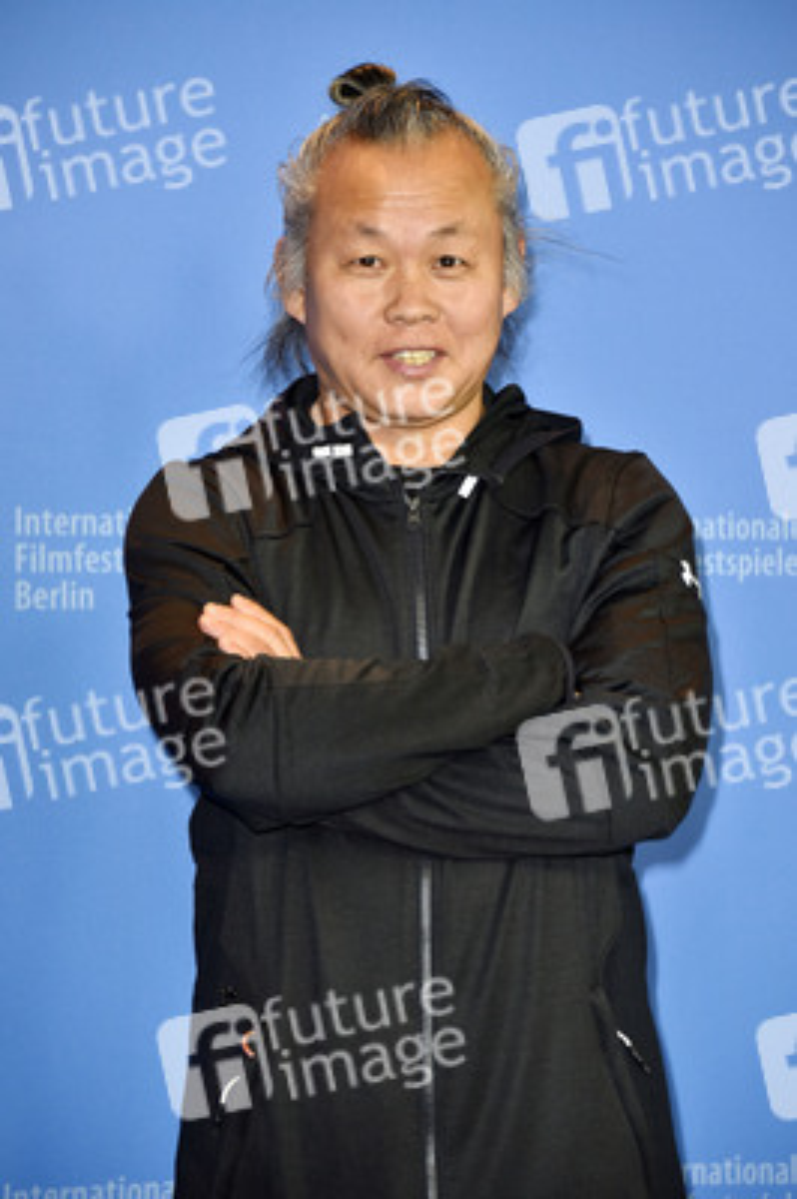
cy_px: 600
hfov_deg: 8.1
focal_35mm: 170
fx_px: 5655
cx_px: 398
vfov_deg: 12.1
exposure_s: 1/125
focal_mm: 170
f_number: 5.6
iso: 640
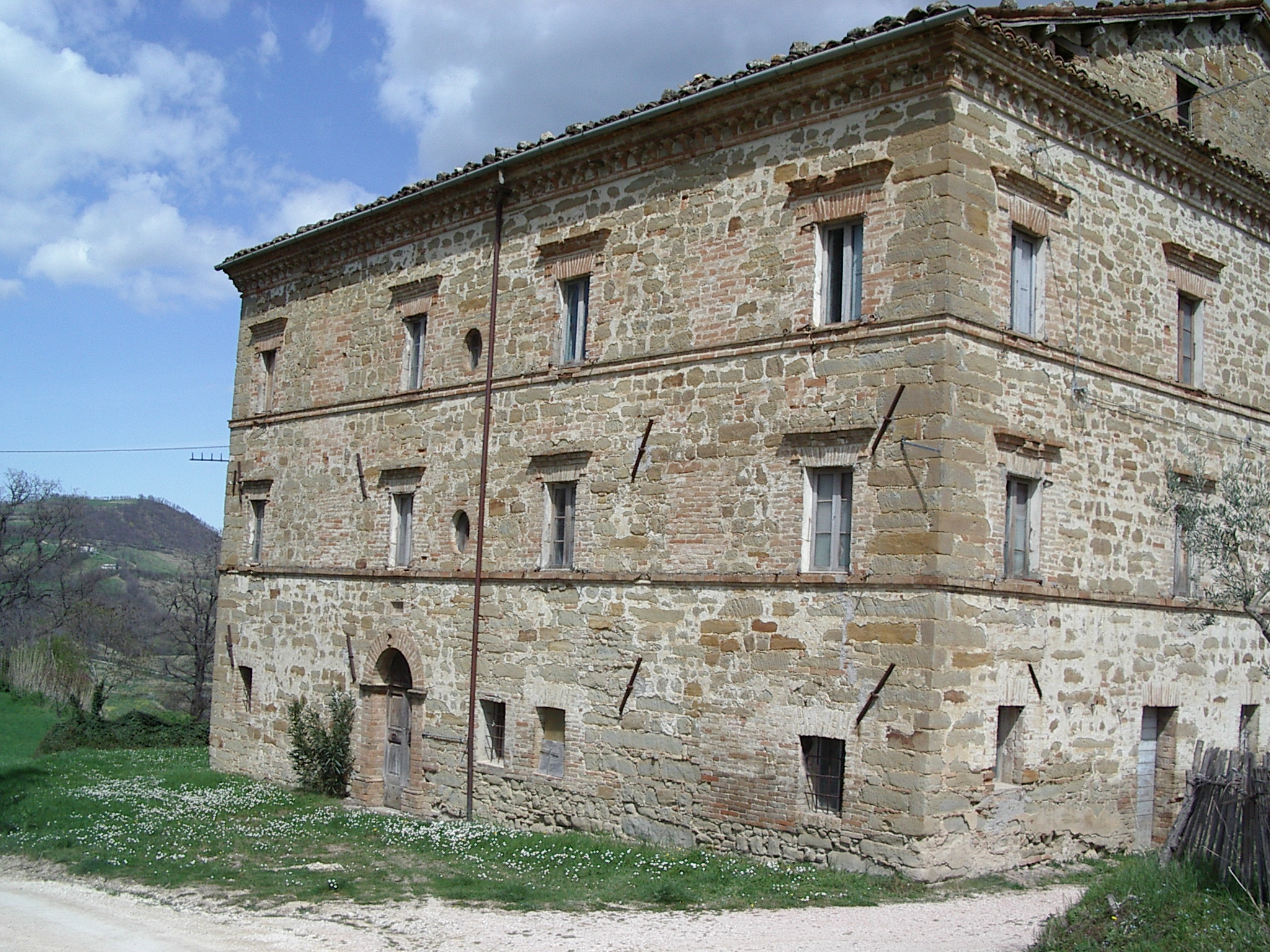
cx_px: 635
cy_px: 476
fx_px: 1394
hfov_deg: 49.0
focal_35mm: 38
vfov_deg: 37.7
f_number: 4.8
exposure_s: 1/500
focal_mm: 5.8
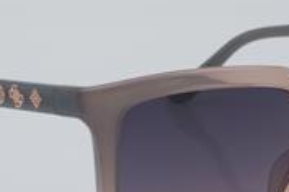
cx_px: 183
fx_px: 1494
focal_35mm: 186
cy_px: 142
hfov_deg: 11.0
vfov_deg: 7.4
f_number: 32
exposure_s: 1/4
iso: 100
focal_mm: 55
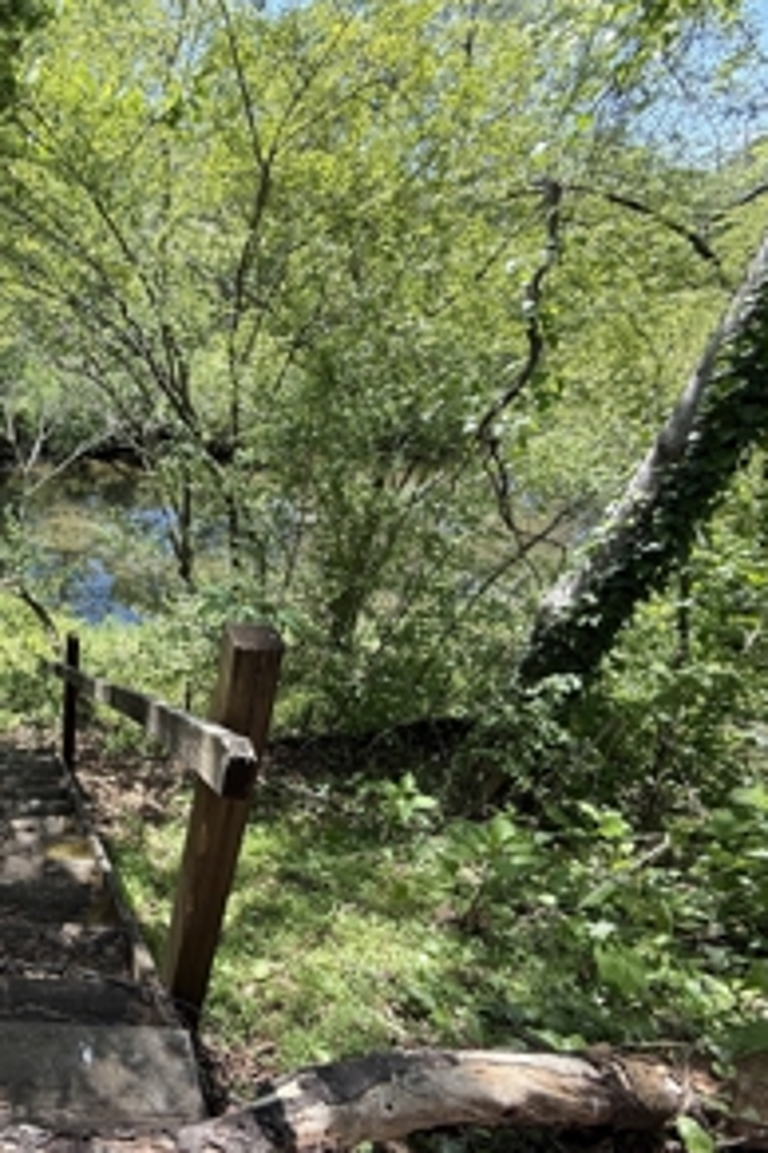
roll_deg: -2.8
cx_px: -8
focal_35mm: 20
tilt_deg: -29.5
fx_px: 640
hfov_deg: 49.8
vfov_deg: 84.0
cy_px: 590
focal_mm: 2.22
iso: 50
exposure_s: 1/321
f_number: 2.2
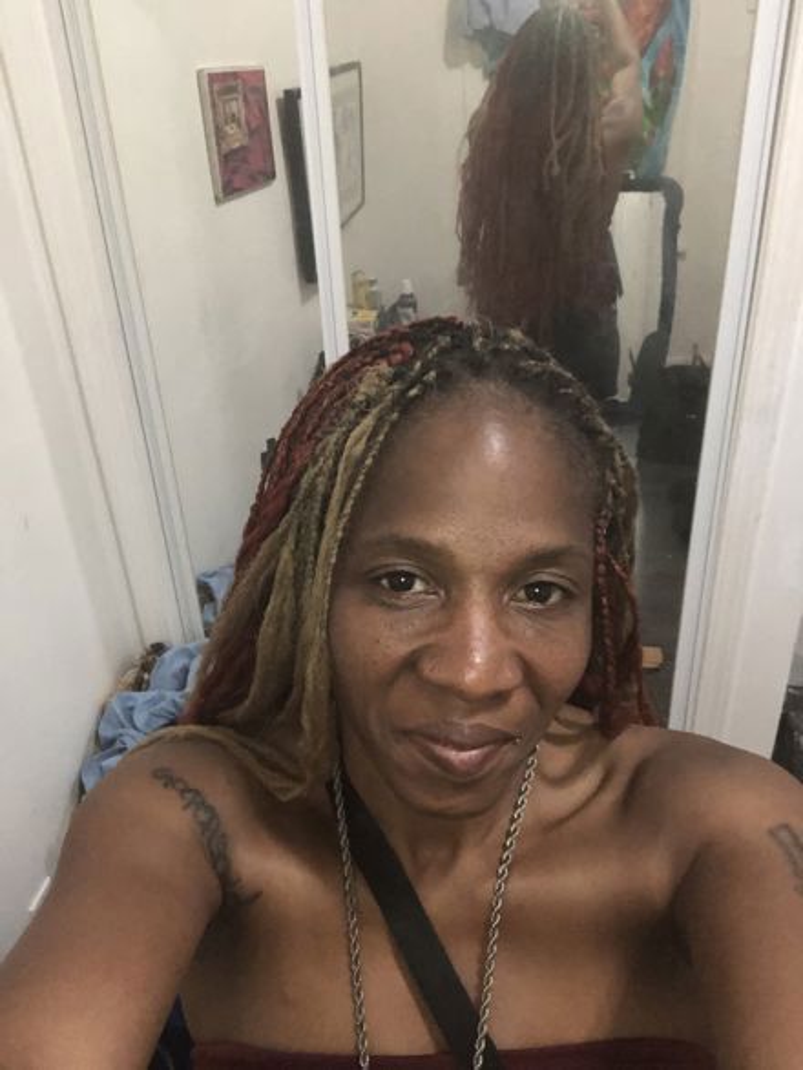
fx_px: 989
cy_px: 535
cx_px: 402
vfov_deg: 56.8
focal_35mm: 32
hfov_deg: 44.2
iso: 400
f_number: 2.2
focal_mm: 2.87
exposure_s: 1/30
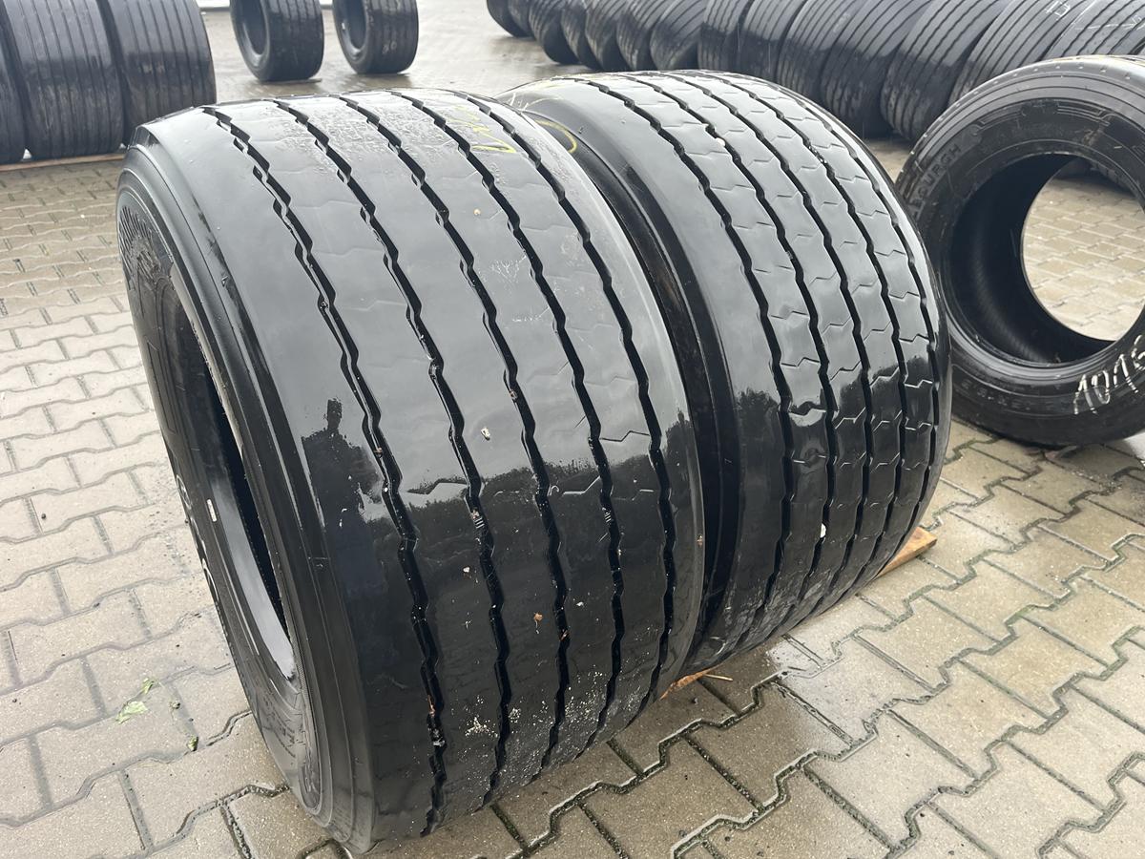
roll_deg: -1.8
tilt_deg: -26.1
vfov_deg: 53.1
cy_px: 430
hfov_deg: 67.3
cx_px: 572
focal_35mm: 26
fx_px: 860
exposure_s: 1/122
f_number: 1.6
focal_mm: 5.1
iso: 80
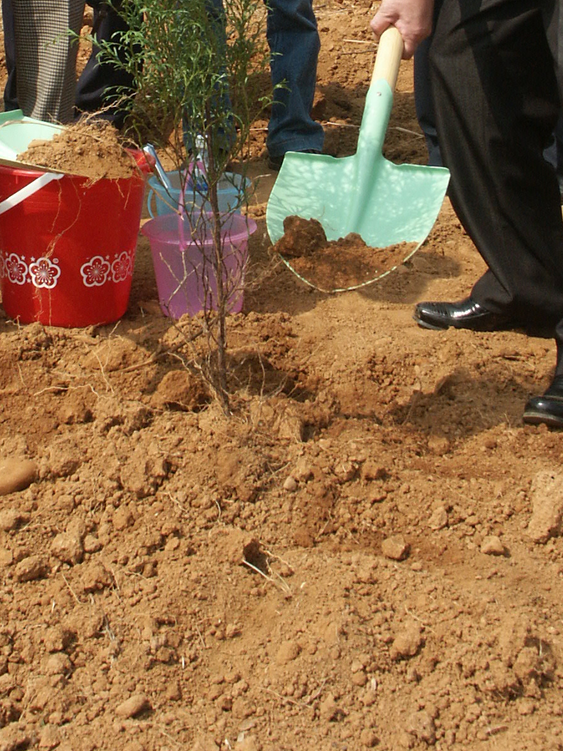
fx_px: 1474
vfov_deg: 27.0
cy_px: -3
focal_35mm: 68
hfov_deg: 21.5
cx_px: 163
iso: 100
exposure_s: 1/350
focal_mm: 8.45
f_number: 6.7
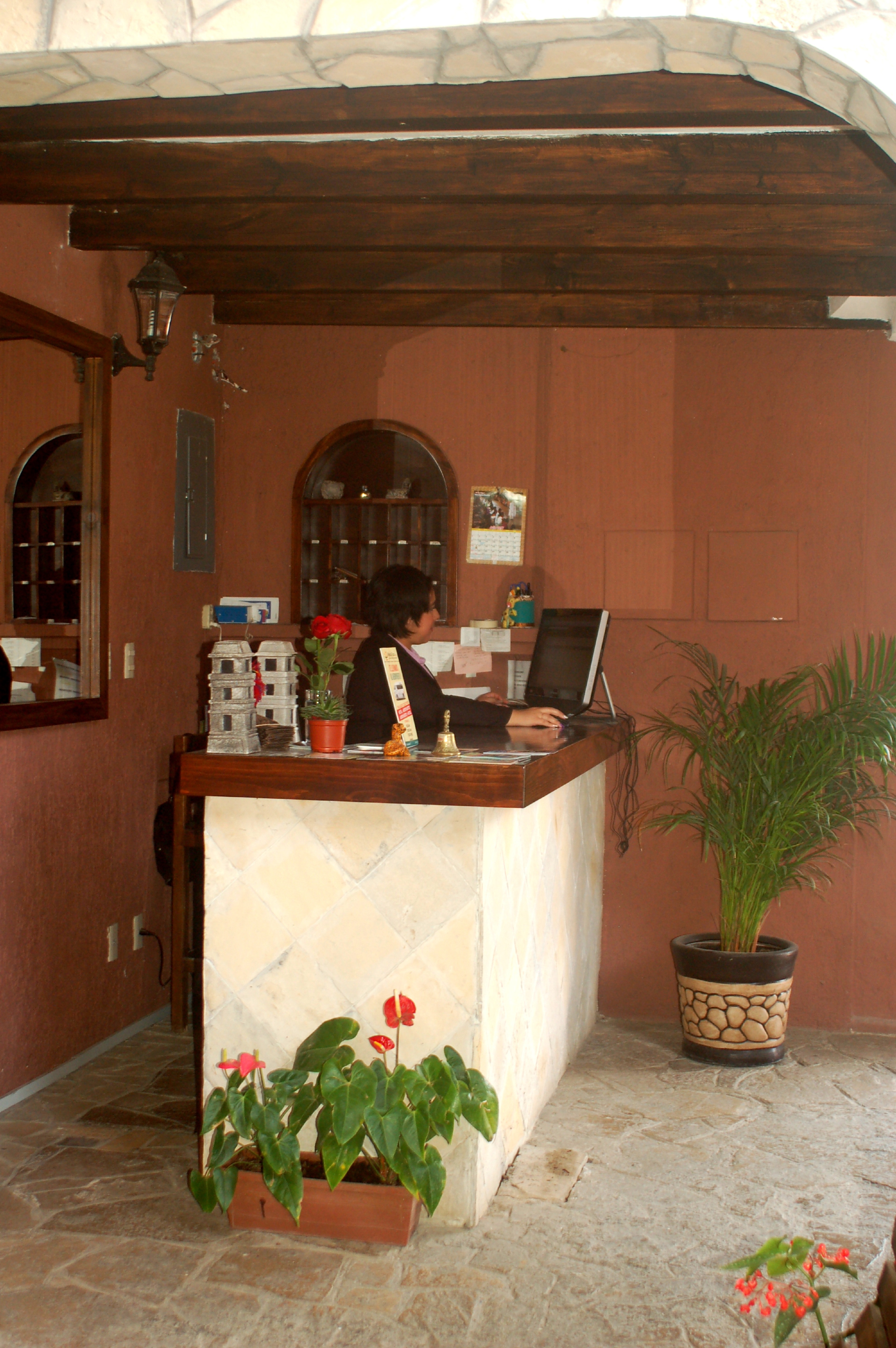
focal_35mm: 42
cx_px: 448
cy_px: 674
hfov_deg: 31.8
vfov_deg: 46.4
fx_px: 1571
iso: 400
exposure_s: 1/60
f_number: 3.5
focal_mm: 28
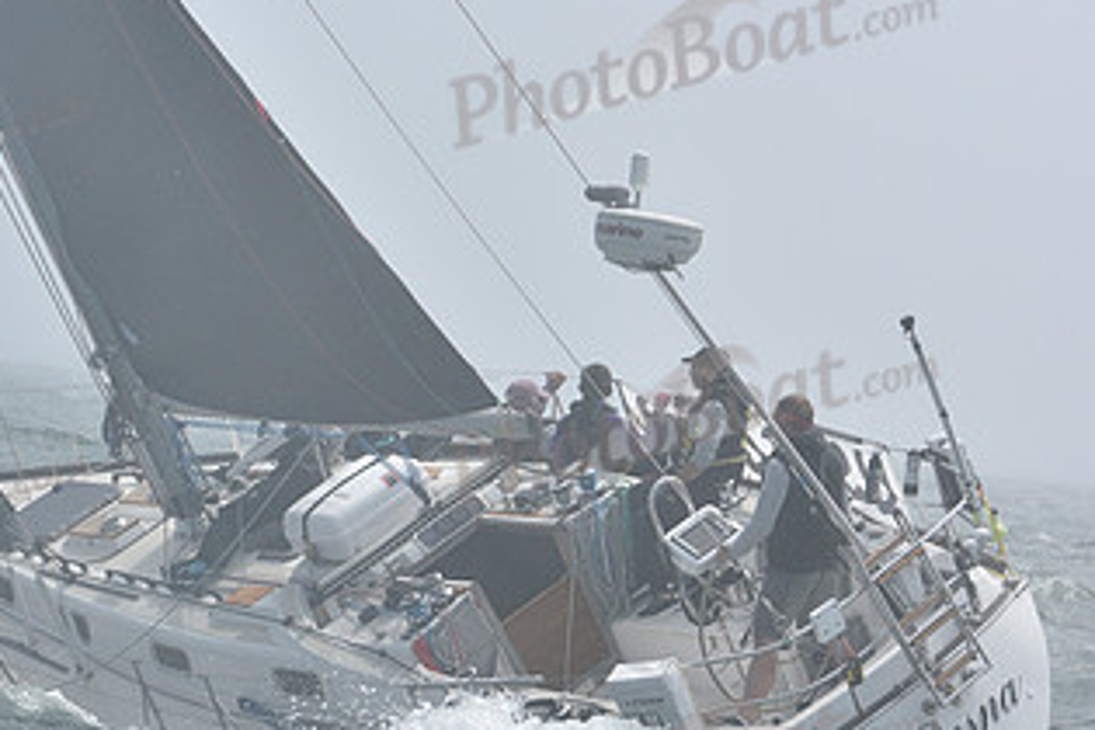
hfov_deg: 15.8
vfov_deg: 10.6
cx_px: 271
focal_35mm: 129
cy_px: 287
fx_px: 3923
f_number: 11
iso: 320
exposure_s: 1/800
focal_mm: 70
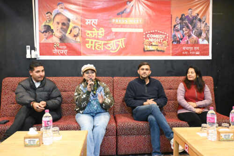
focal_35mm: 31
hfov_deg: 60.7
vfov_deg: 42.6
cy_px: 78
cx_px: 117
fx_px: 200
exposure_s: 1/60
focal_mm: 20.5
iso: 9000
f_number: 3.8
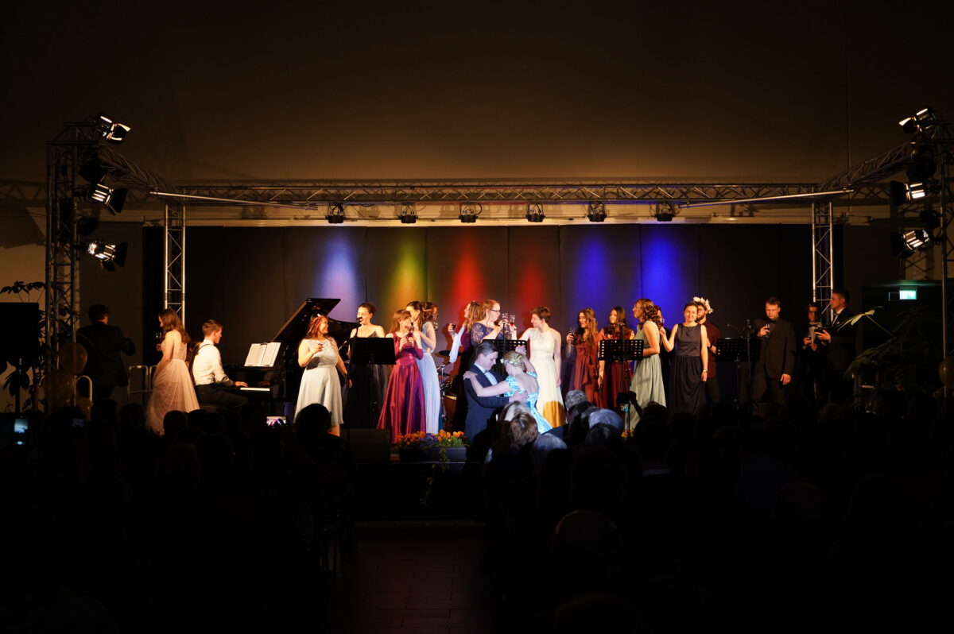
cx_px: 477
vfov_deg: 29.2
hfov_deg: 42.8
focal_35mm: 46
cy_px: 317
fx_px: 1218
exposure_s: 1/200
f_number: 4
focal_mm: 46
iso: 3200
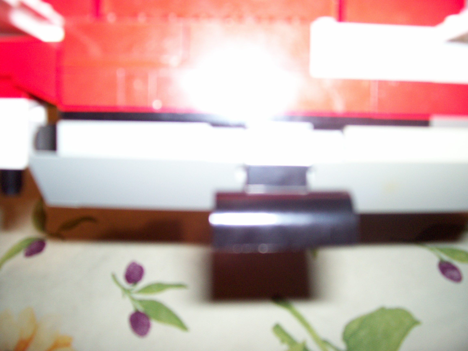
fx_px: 460
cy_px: 176
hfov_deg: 54.0
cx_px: 234
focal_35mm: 34
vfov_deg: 41.8
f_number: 2.7
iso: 140
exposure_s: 1/112
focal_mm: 5.6
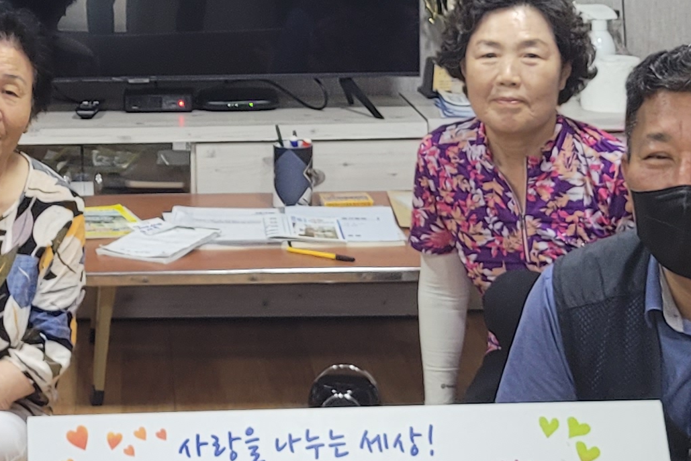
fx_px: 2034
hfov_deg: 18.8
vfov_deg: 12.7
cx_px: 24
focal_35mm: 106
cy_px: -30
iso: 200
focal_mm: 5.4
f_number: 1.8
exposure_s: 1/40
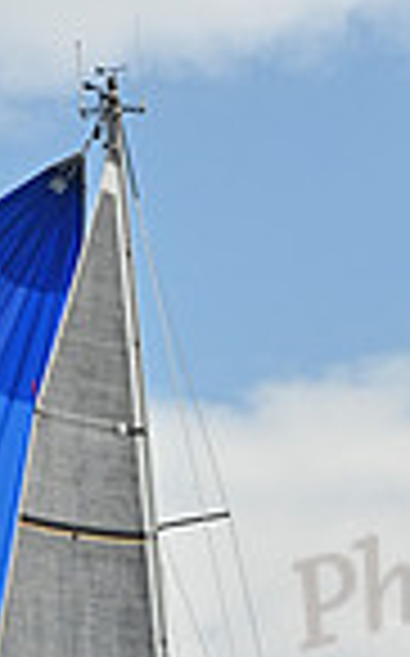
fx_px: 5070
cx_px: 61
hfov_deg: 4.6
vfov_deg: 7.2
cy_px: 1246
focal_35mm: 283
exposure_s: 1/1600
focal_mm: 70
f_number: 9
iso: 320
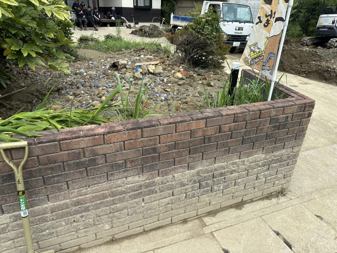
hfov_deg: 71.6
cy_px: 126
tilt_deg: -24.9
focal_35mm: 24
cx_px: 168
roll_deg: -1.0
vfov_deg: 56.8
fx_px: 234
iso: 80
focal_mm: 6.86
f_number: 1.78
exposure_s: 1/2967
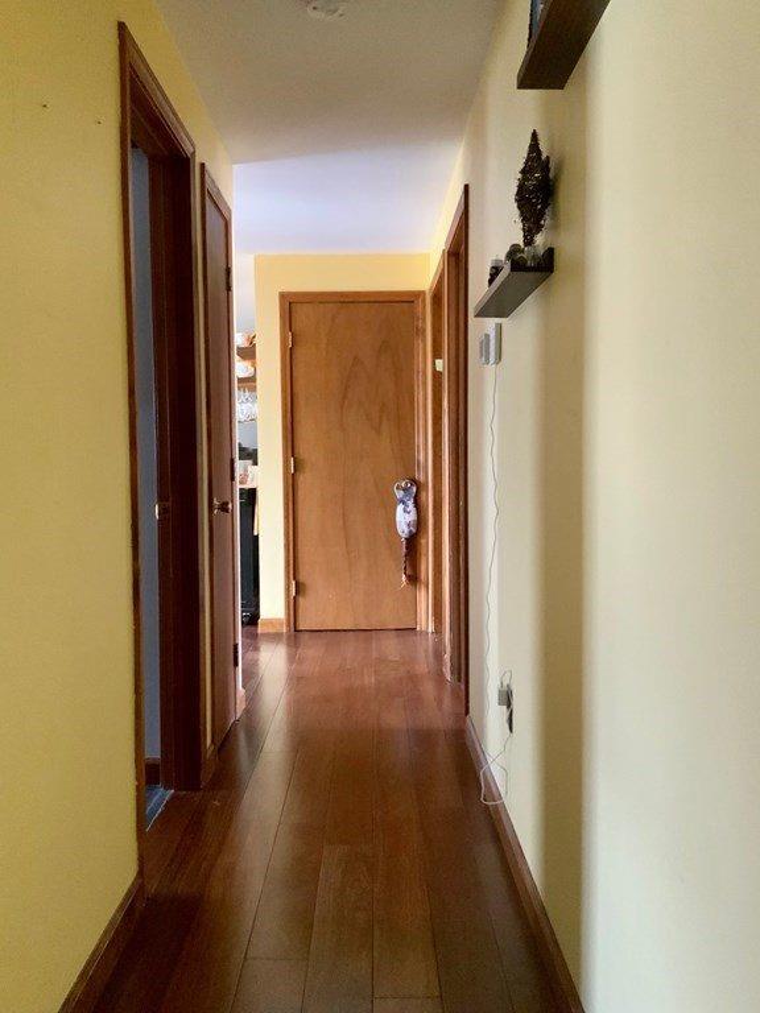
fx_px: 849
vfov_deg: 61.7
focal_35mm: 29
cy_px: 506
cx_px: 380
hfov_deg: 48.2
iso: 320
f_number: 1.8
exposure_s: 1/36
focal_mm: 3
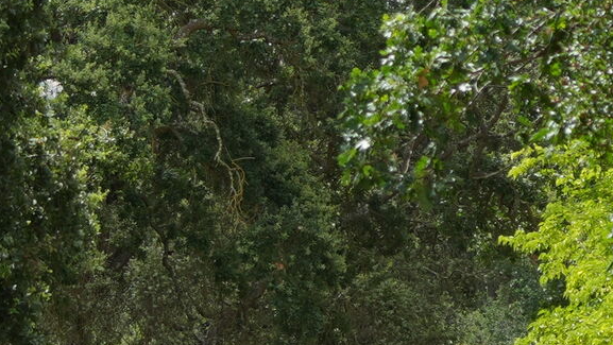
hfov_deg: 5.5
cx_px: 79
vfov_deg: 3.1
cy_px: 409
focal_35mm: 392
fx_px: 6374
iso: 100
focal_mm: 50
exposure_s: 1/320
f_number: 4.5
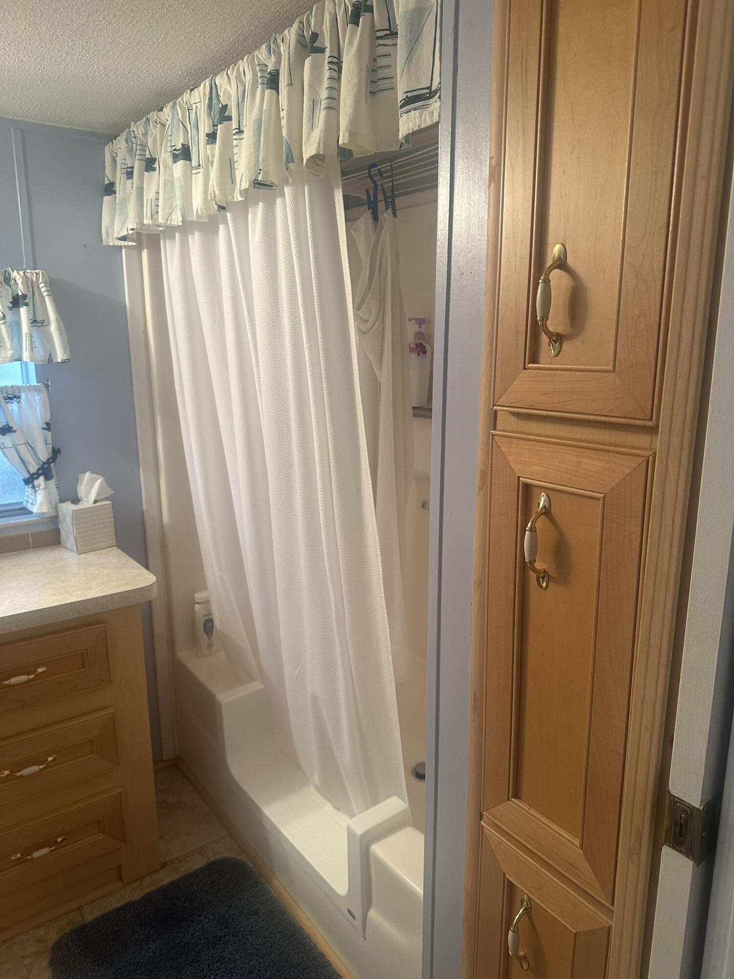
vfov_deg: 71.6
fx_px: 679
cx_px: 367
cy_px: 490
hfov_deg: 56.8
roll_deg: -1.0
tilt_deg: -11.7
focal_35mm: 24
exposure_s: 1/120
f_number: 1.78
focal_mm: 6.86
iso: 200
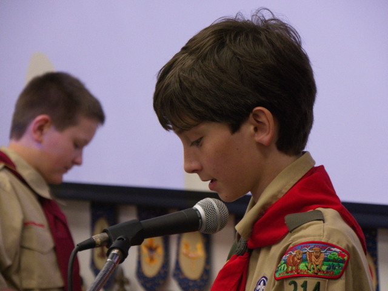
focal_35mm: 162
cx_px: 194
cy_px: 146
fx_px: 1816
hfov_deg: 12.2
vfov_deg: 9.2
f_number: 5.4
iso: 3200
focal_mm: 81
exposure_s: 1/125
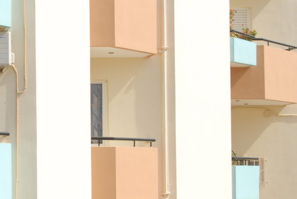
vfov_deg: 11.5
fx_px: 991
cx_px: -41
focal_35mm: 120
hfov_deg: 16.5
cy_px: 113
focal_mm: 26
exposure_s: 1/100
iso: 100
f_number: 10
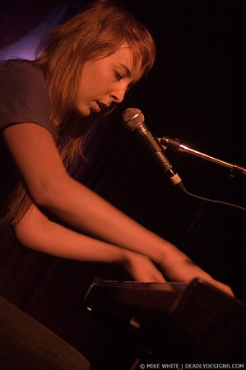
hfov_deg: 18.1
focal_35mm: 75
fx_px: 770
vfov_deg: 27.0
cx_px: 123
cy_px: 185
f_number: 2.8
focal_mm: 50
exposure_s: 1/25
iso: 1600
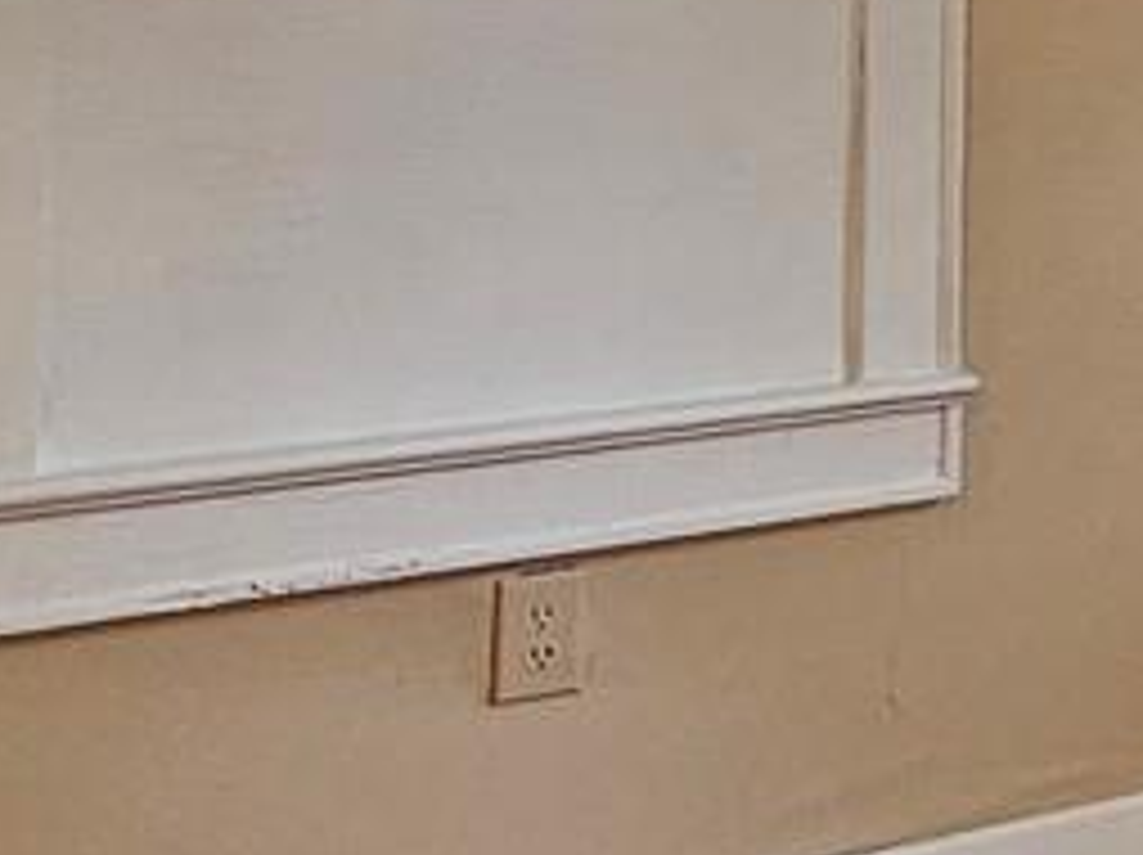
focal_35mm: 82
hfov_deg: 18.6
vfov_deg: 17.3
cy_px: -104
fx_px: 2705
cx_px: 2052
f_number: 2.2
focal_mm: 2.2
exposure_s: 1/60
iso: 200
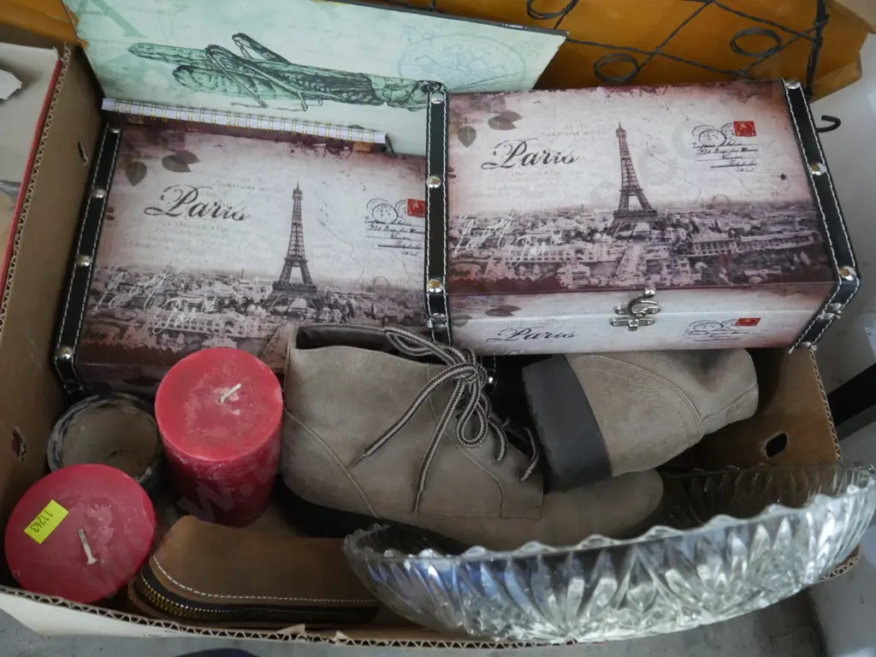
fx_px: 759
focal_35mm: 30
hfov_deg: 60.0
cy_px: 328
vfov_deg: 46.8
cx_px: 438
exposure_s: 1/30
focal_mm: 15
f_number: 3.6
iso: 3200
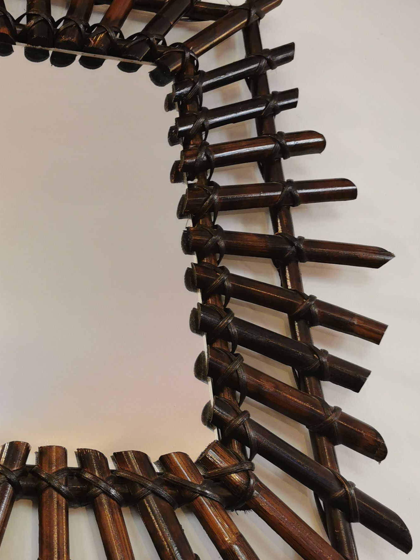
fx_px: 890
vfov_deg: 34.9
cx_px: 16
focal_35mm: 55
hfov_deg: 25.4
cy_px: 290
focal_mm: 5.58
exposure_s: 1/100
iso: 125
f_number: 1.8
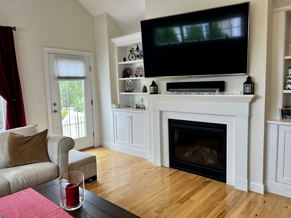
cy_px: 109
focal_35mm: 26
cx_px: 146
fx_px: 219
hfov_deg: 67.3
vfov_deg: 53.1
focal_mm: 5.7
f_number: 1.5
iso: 40
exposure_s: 1/120
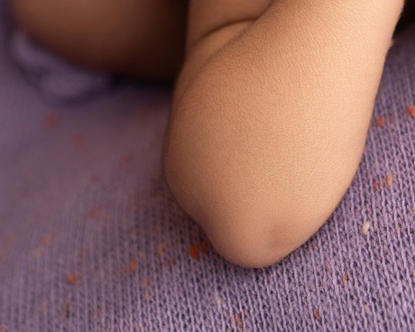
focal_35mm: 138
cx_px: 555
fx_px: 1695
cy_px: -169
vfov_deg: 10.8
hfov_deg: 13.4
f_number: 2.8
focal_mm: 35
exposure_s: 1/200
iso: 160
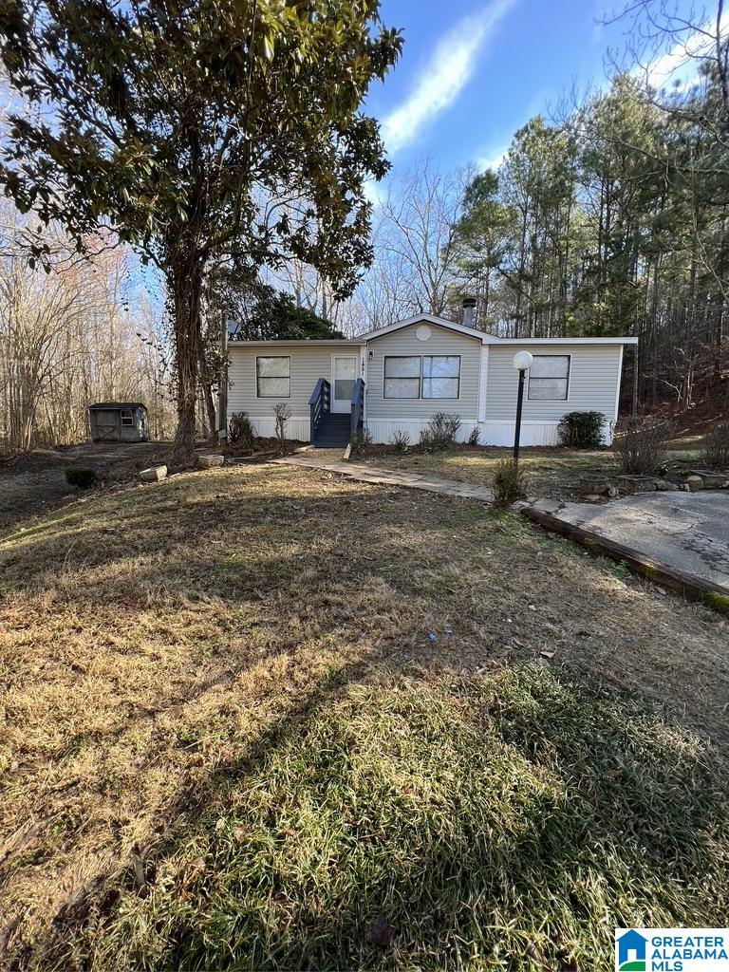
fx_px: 365
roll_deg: -2.5
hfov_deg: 89.9
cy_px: 486
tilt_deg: -5.6
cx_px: 364
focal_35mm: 13
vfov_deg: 106.2
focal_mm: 1.57
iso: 32
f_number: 1.8
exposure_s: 1/137
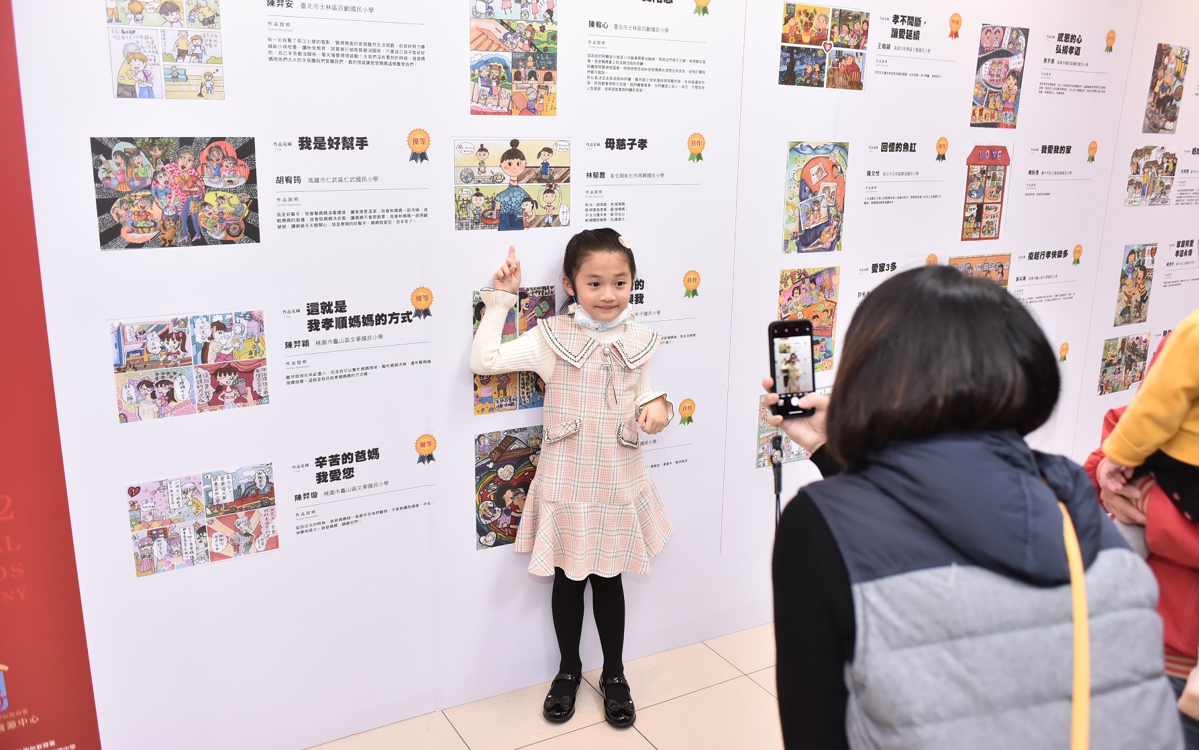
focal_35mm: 39
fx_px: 1274
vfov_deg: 32.8
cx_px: 602
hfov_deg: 50.4
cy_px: 368
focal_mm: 38
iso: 1250
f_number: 3.5
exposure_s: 1/200
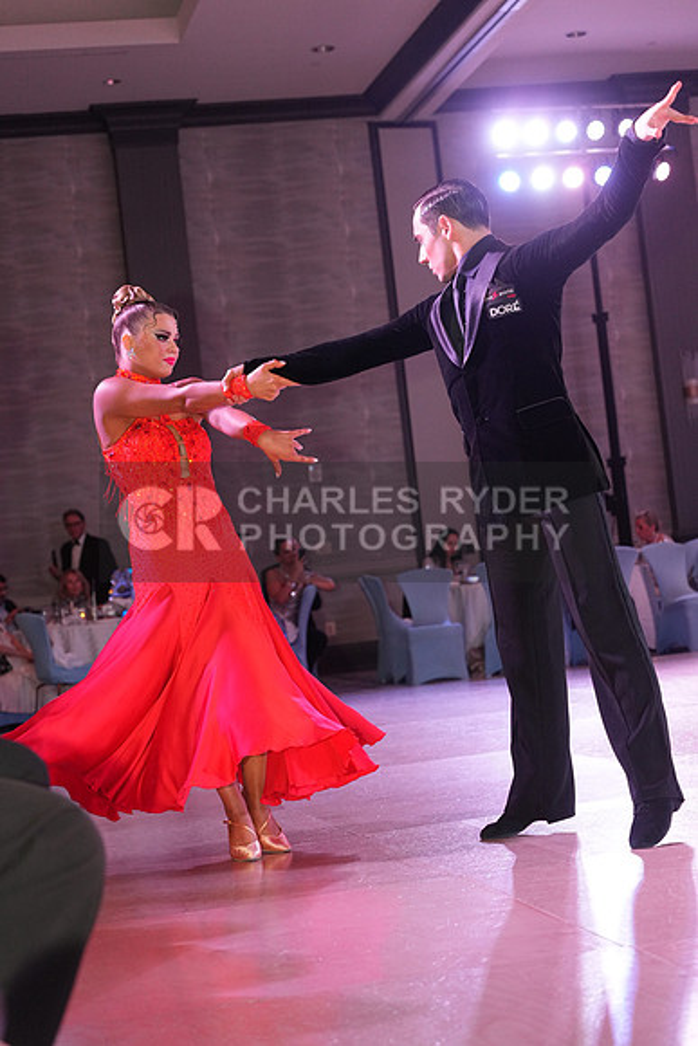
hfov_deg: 19.5
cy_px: 523
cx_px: 349
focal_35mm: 70
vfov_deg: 28.8
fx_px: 2034
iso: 2500
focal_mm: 70
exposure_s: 1/250
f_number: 4.5
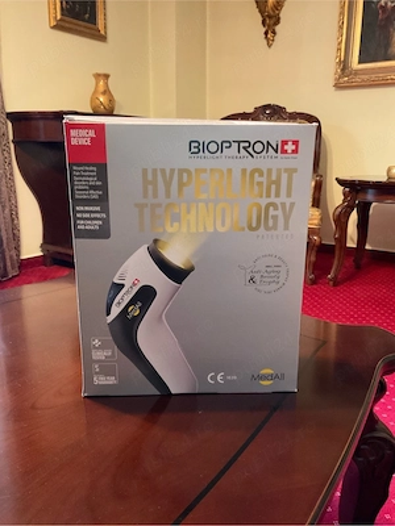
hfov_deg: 48.2
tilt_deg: -14.5
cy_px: 263
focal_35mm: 29
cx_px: 198
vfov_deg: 61.7
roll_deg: -0.3
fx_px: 441
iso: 320
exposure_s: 1/30
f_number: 1.8
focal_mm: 3
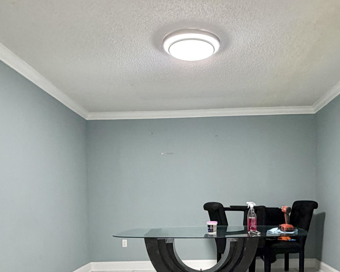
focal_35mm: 33
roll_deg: +2.2
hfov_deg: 54.0
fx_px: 332
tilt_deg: -1.0
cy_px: 216
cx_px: 196
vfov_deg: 42.6
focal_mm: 2.22
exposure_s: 1/60
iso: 250
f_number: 2.2
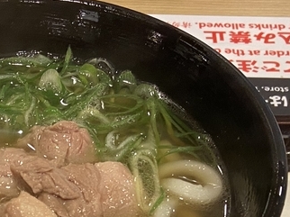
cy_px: 335
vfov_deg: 14.2
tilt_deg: -51.7
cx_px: 39
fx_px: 812
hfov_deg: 19.9
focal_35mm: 97
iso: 100
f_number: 1.8
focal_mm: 4.25
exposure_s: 1/60
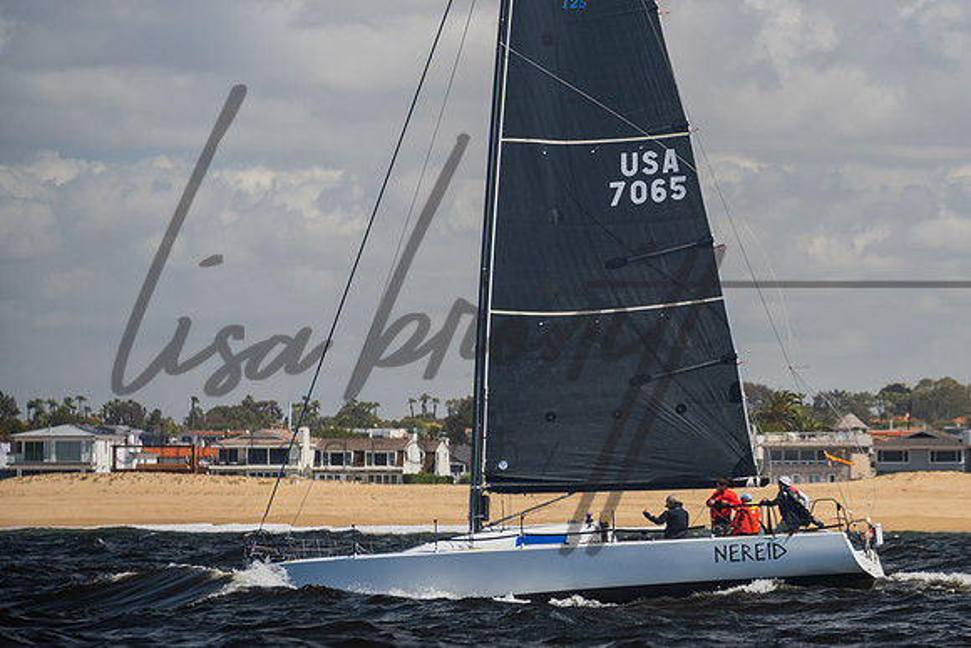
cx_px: 686
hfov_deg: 7.7
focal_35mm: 269
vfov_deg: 5.1
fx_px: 7249
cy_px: 214
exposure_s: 1/250
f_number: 6.3
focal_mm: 185
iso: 100
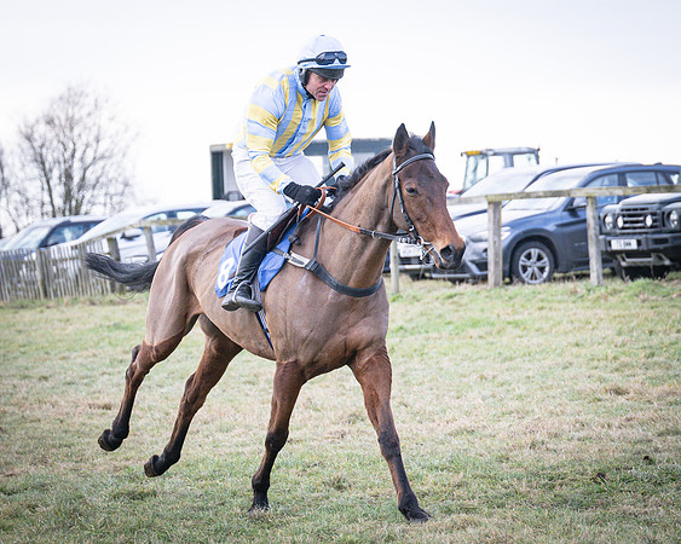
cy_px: 229
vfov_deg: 10.3
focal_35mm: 150
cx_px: 357
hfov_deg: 12.8
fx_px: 3028
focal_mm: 70
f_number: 2.8
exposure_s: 1/1600
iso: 400
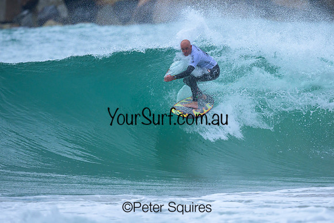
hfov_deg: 1.9
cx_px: 206
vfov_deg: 1.3
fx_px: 10206
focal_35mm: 1100
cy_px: 93
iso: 720
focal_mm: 800
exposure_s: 1/2000
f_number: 6.3
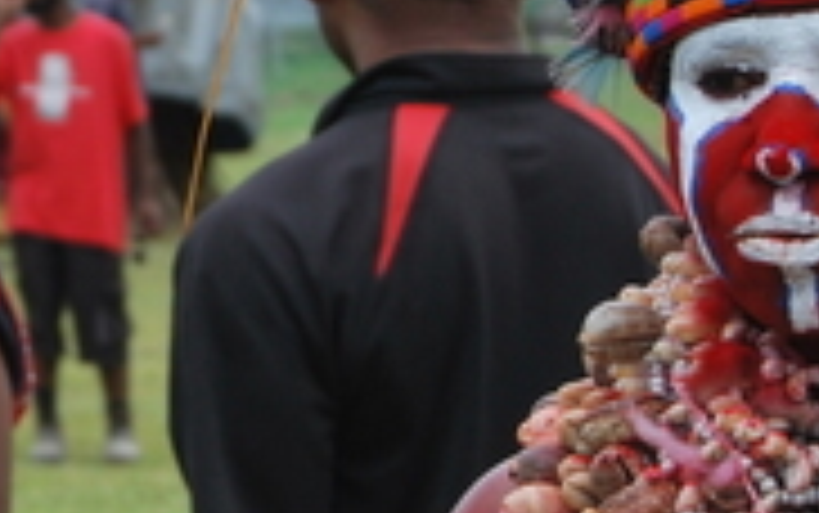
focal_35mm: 370
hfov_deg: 5.6
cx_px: -248
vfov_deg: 3.6
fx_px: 8269
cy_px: 126
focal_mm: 55
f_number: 6.3
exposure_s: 1/160
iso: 100
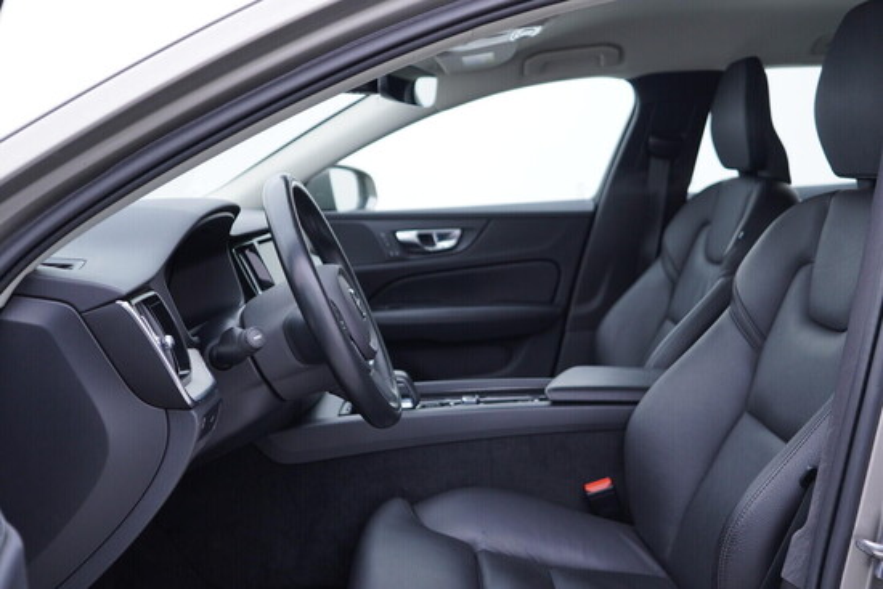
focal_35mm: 36
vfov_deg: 36.9
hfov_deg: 53.1
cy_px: 294
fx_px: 883
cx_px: 442
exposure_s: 1/40
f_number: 2.8
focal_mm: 24
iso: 125
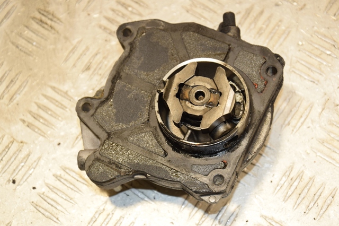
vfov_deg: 14.7
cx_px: 170
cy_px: 113
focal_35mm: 93
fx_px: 875
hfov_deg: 21.9
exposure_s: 1/200
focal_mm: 62
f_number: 7.1
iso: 800
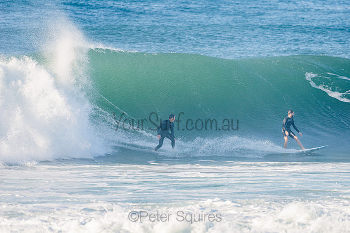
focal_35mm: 500
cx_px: 175
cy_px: 116
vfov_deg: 2.8
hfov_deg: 4.1
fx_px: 4862
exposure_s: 1/1600
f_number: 5.6
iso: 280
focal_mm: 500
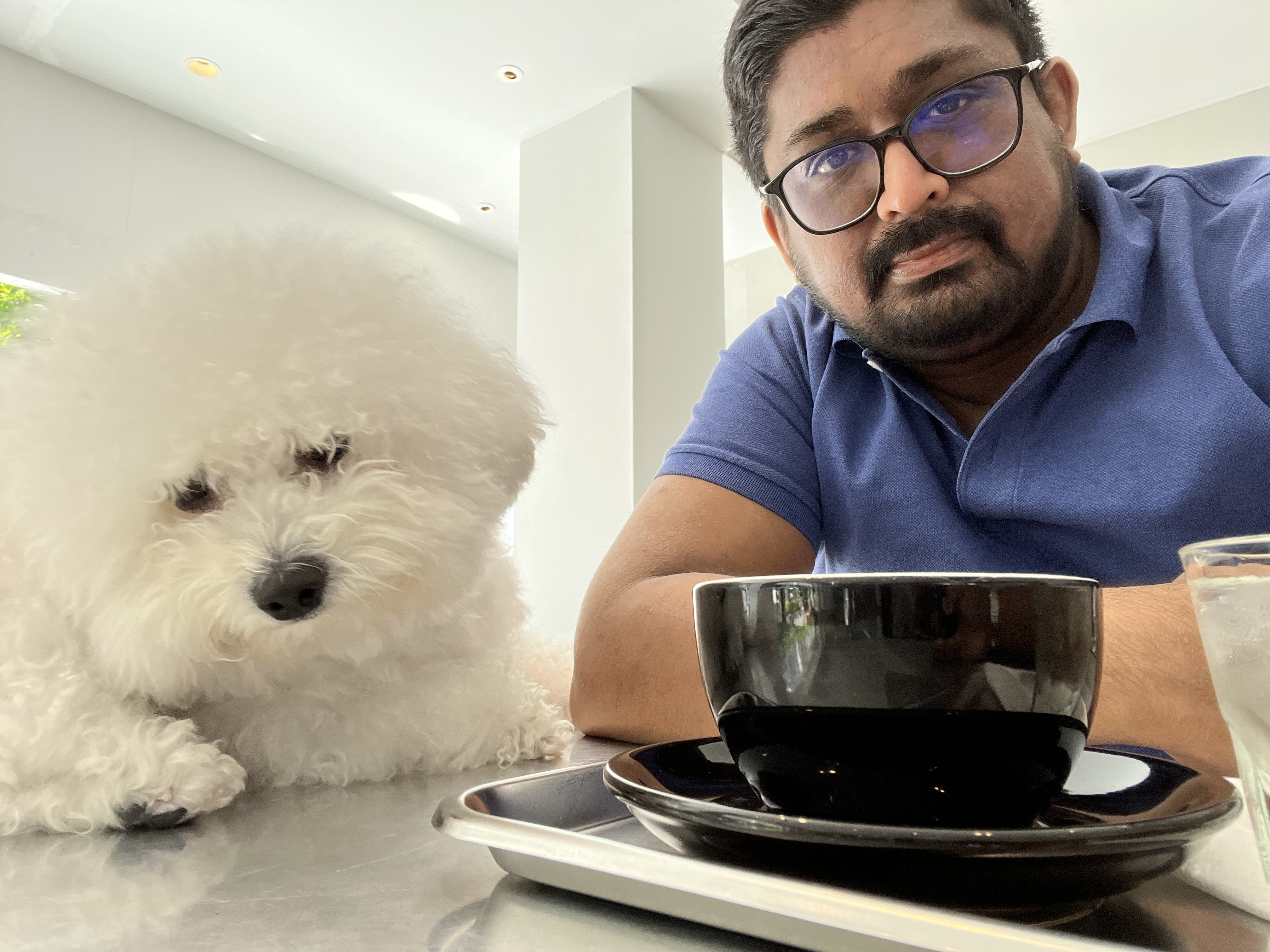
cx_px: 635
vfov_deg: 58.9
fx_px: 844
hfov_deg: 73.9
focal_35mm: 23
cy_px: 476
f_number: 2.2
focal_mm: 2.71
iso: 80
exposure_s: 1/121
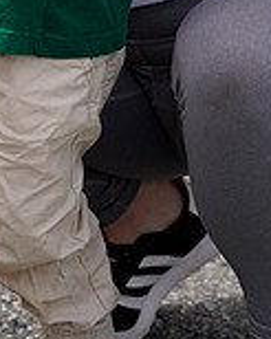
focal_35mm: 276
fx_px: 2770
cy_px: -271
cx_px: -54
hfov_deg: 5.6
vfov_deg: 6.8
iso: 160
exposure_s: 1/400
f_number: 2.8
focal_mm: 78
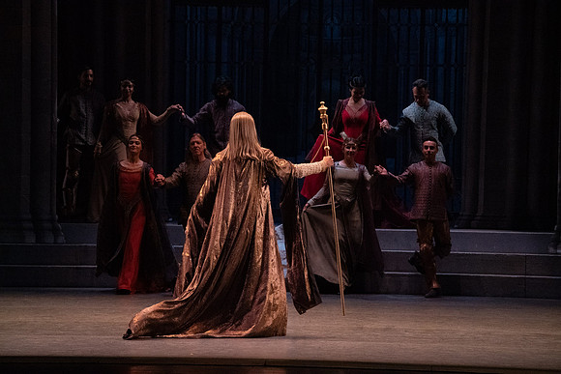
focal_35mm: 181
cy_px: 187
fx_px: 2821
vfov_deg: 7.6
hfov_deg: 11.4
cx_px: 280
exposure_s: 1/320
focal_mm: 181
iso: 20000
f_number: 9
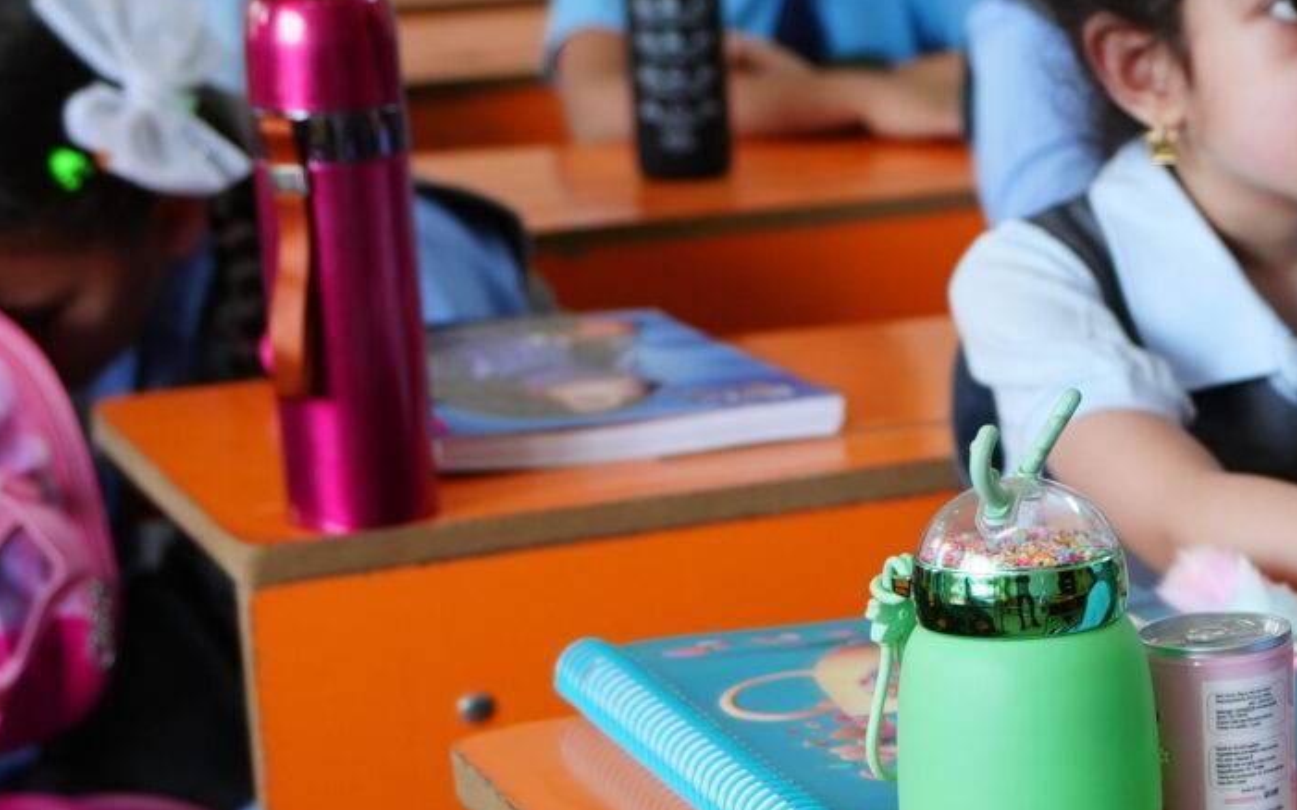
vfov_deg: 12.1
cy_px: 524
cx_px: 1698
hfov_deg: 18.0
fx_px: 3817
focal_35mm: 108
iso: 400
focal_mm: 29
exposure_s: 1/200
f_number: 2.8
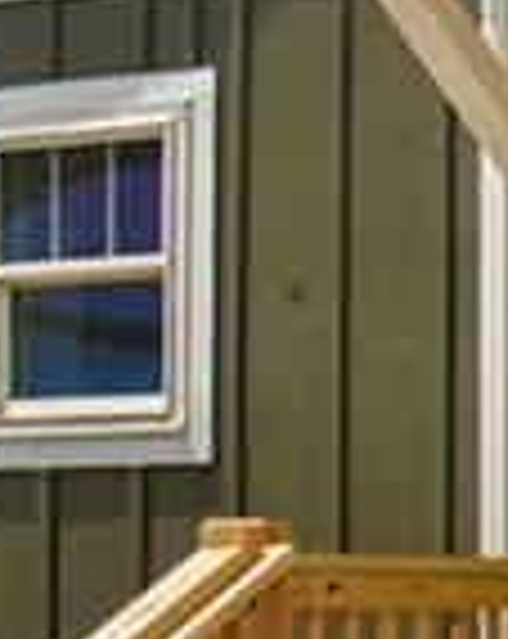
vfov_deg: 11.9
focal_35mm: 163
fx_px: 3073
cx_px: 1803
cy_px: 362
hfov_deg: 7.6
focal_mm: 24
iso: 1600
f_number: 14
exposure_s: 1/800
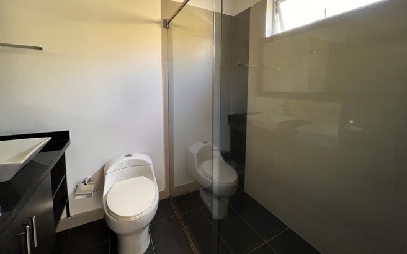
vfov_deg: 77.9
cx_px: 205
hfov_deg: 105.3
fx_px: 155
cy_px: 103
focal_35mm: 14
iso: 400
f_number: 1.8
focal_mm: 1.57
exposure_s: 1/60
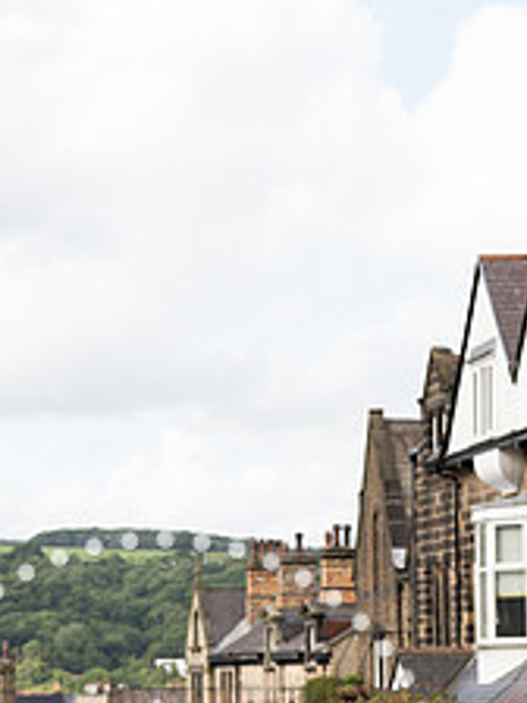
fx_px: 2740
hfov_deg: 11.0
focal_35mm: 135
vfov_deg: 14.5
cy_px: 559
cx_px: 220
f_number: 3.5
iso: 160
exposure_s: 1/800
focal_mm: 70
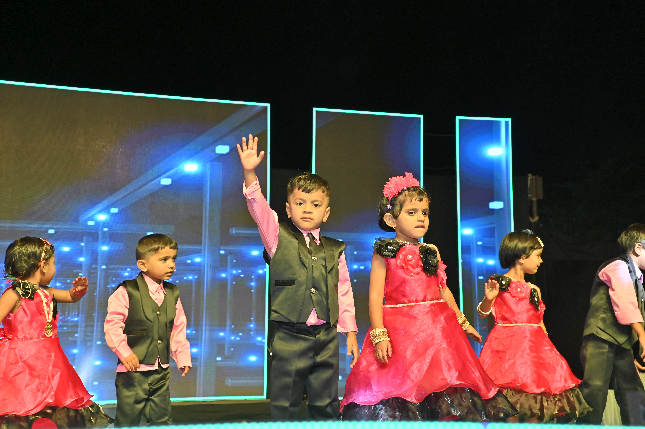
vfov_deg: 44.9
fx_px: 519
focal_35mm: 29
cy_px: 214
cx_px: 322
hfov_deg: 63.7
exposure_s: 1/125
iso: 800
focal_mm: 29
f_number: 7.1
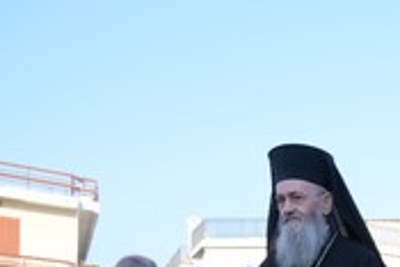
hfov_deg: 17.0
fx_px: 1034
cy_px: 407
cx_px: 770
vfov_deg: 13.8
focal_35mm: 93
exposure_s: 1/200
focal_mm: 24
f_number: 5.6
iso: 180
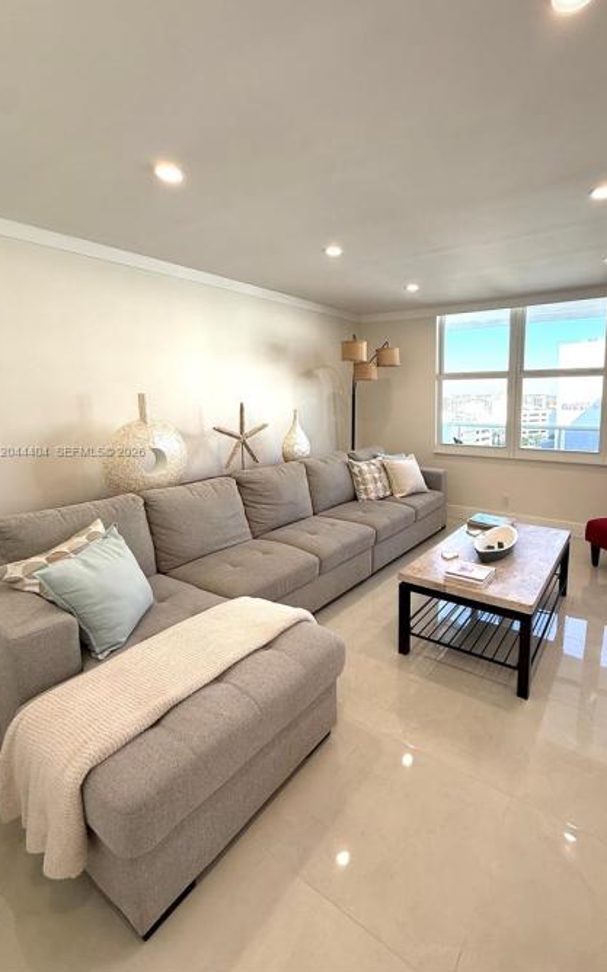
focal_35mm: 16
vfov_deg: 97.7
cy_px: 453
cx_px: 376
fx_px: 424
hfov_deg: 70.2
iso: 80
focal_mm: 2.22
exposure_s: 1/120
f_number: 2.2
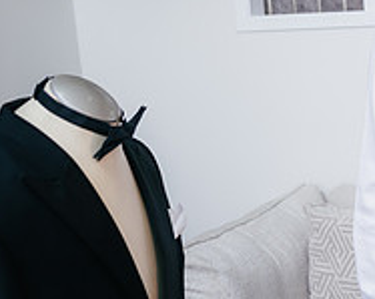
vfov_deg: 21.8
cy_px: 141
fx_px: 776
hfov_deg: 22.4
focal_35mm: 70
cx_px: 561
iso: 320
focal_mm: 24
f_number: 2.8
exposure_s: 1/160
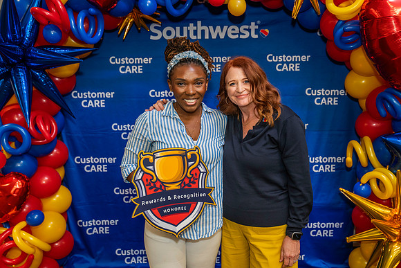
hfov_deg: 52.5
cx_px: 200
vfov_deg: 36.4
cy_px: 134
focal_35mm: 36
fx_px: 407
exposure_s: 1/160
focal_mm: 36
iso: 1250
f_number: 4
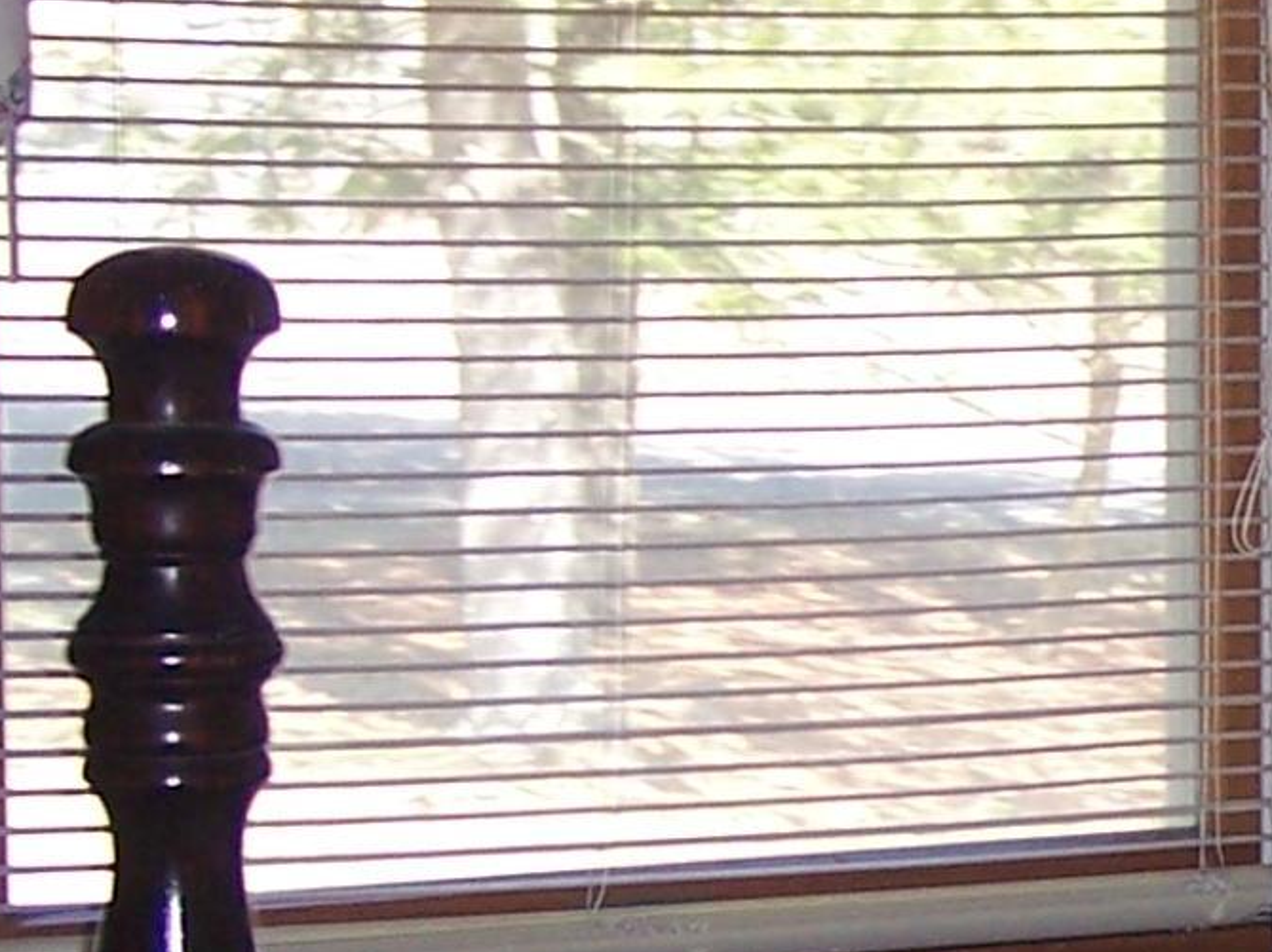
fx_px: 6427
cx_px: 1983
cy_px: 713
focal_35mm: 175
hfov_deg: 10.8
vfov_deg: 8.5
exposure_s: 1/60
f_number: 2.8
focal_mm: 8
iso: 100
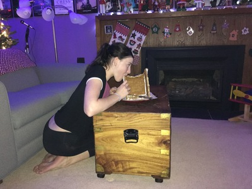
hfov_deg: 61.7
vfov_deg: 48.2
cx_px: 126
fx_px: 211
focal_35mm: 29
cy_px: 94
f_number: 2.2
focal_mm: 4.15
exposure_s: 1/16
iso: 500
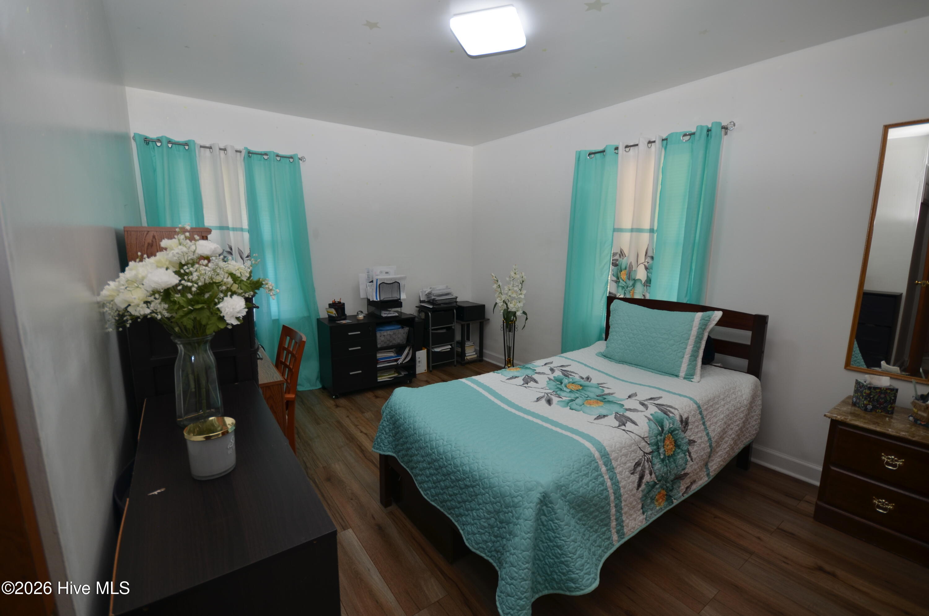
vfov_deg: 77.1
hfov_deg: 100.5
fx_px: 386
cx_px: 464
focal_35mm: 15
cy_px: 308
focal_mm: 10
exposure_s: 1/60
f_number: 5
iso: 160
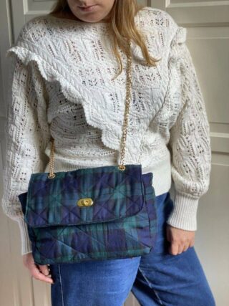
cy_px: 153
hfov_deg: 28.0
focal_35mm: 52
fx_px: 459
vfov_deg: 36.8
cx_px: 114
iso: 125
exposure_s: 1/122
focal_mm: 6
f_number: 2
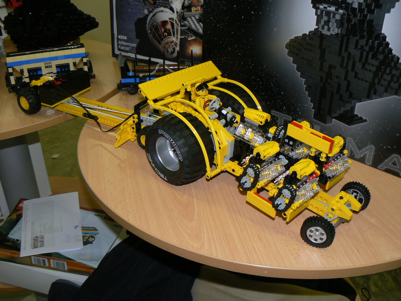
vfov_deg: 39.7
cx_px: 200
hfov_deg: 51.4
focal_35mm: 36
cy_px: 150
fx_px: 417
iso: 100
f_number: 2.8
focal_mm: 6
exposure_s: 1/30
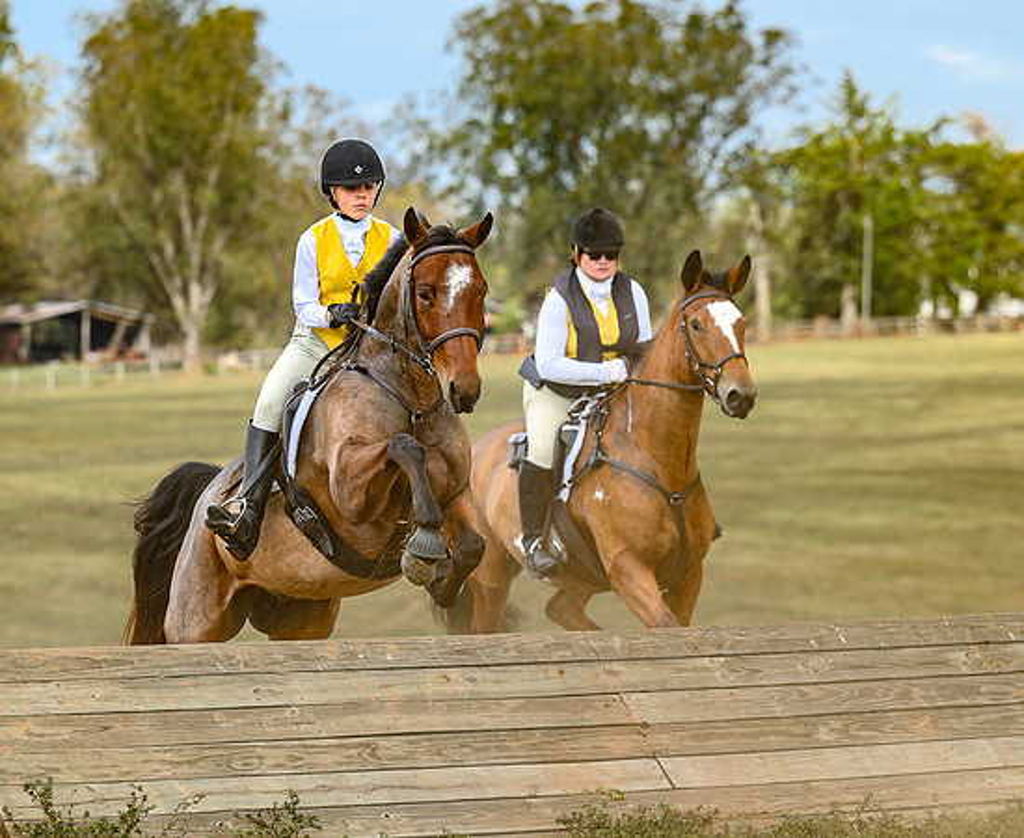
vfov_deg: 8.1
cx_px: 539
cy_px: 447
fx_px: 5931
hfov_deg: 9.9
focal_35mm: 194
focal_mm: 120
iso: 400
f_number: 3.5
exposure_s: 1/1000
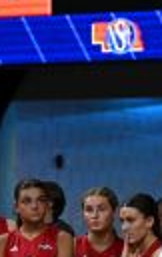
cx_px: 80
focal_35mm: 469
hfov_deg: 2.8
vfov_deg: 4.5
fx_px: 3302
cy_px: 251
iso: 1600
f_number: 2.7
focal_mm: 99
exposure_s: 1/1000
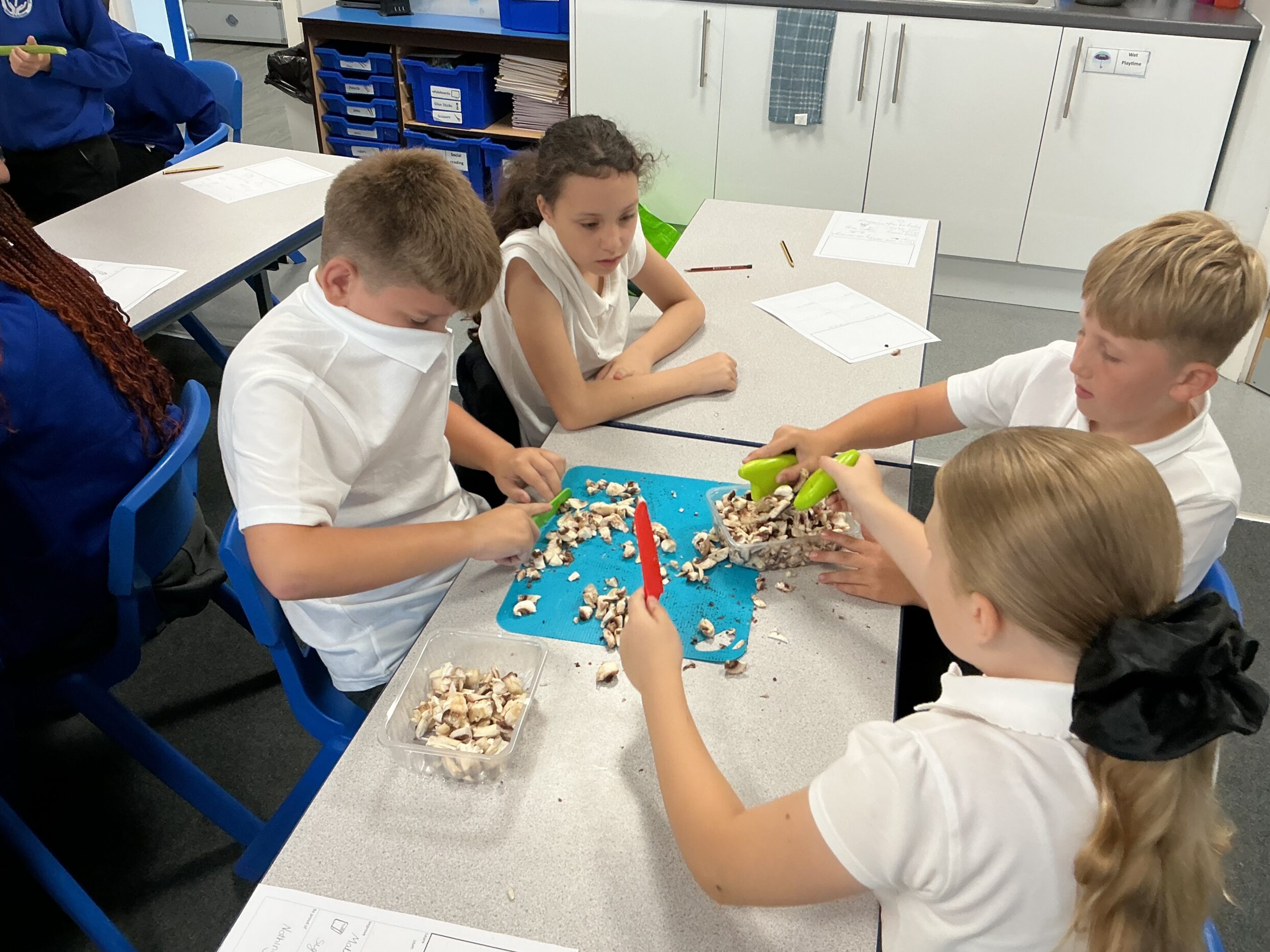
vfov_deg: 46.8
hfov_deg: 60.0
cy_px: 461
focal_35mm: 30
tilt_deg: -32.8
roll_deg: -1.6
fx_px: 1101
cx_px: 635
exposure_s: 1/60
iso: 80
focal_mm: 3
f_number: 1.8
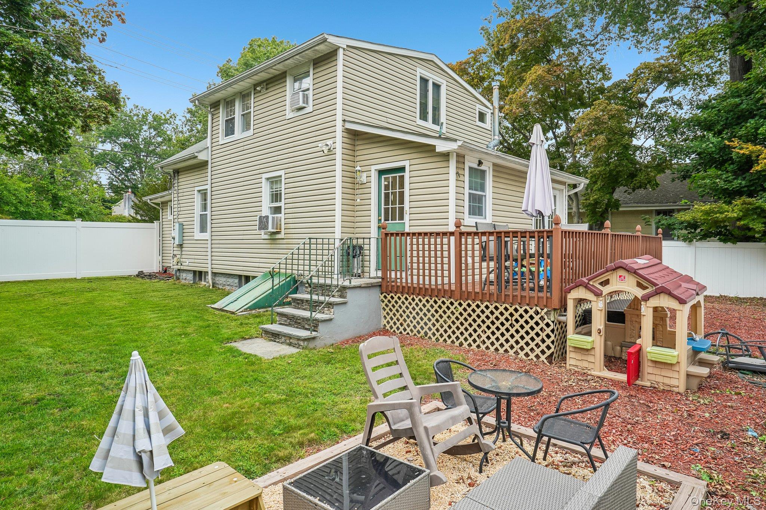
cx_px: 383
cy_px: 255
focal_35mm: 21
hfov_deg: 81.2
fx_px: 447
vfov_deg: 59.5
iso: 200
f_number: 8
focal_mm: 21
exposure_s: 1/40
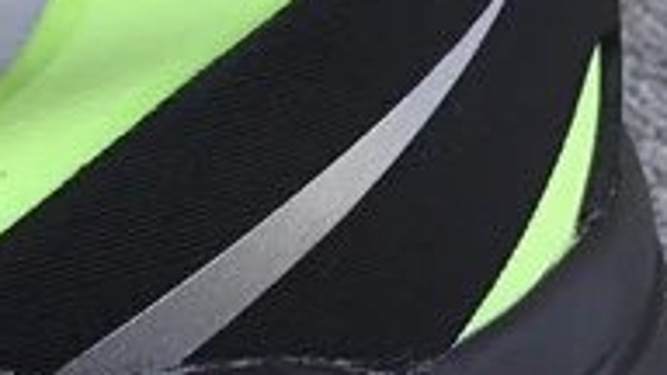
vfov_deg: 7.7
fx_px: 2794
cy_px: 36
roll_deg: -1.4
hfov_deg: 11.9
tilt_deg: -23.4
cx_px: -726
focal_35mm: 158
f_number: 2.4
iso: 25
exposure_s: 1/369
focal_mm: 3.3
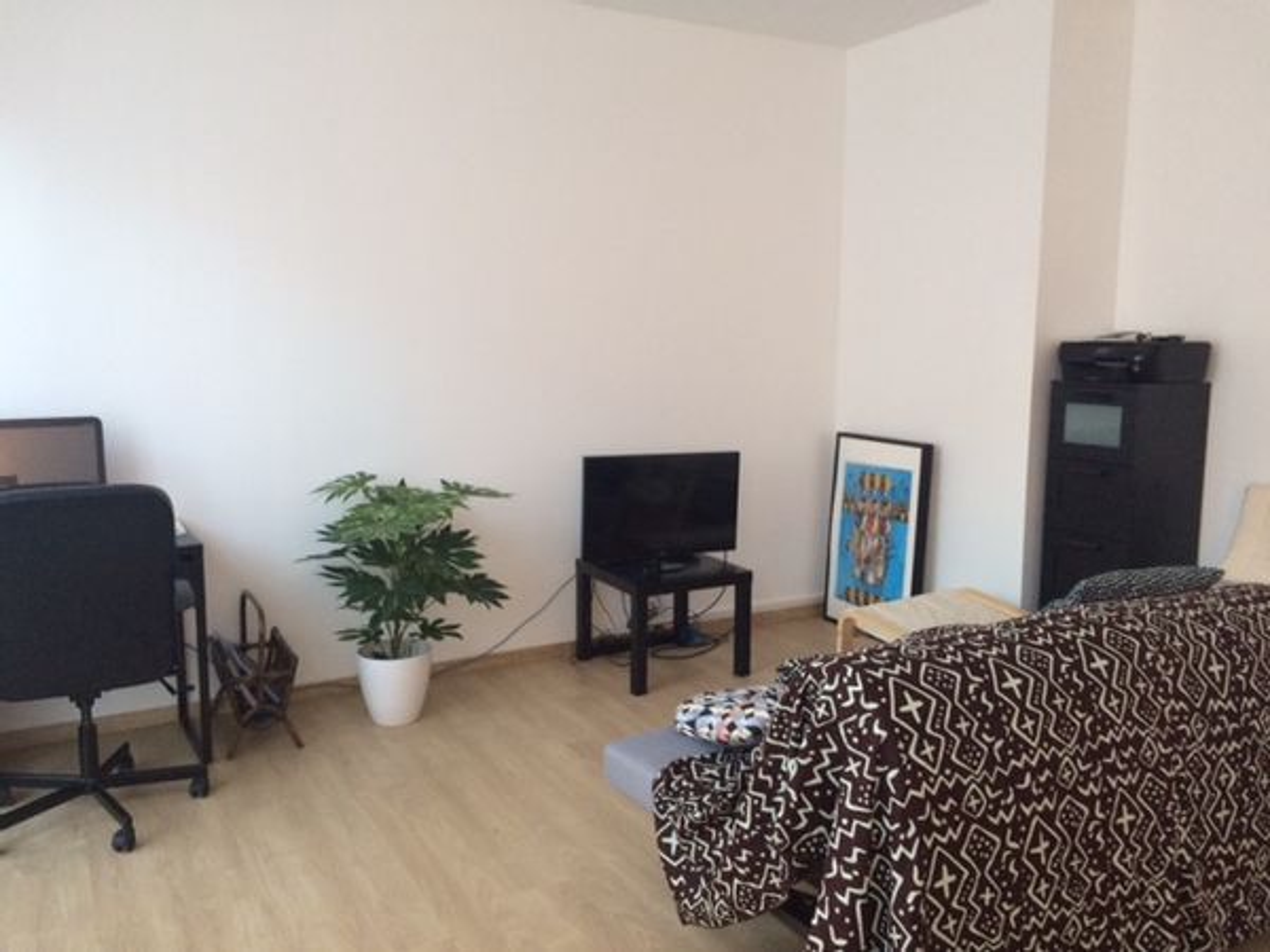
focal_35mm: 29
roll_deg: -0.2
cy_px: 476
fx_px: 1064
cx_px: 635
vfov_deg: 48.2
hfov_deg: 61.7
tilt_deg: -8.4
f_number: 2.2
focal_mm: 4.15
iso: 160
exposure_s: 1/33
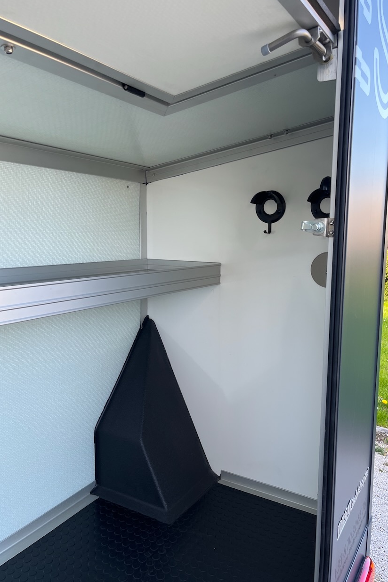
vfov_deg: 65.5
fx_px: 453
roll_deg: -2.3
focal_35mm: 28
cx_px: 210
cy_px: 295
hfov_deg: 46.4
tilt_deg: -7.7
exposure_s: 1/122
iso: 32
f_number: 1.6
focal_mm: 5.1
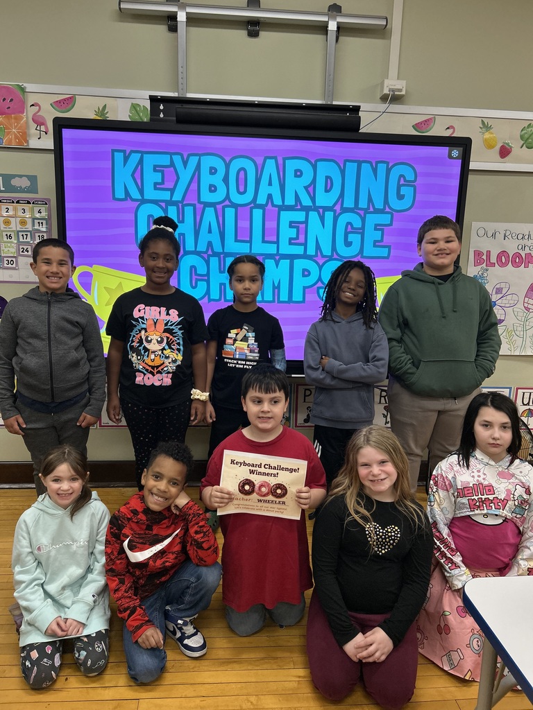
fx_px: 534
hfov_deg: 53.1
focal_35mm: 26
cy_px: 355
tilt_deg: -10.3
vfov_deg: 67.3
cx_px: 266
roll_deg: -2.1
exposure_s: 1/120
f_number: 1.5
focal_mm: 5.7
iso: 64
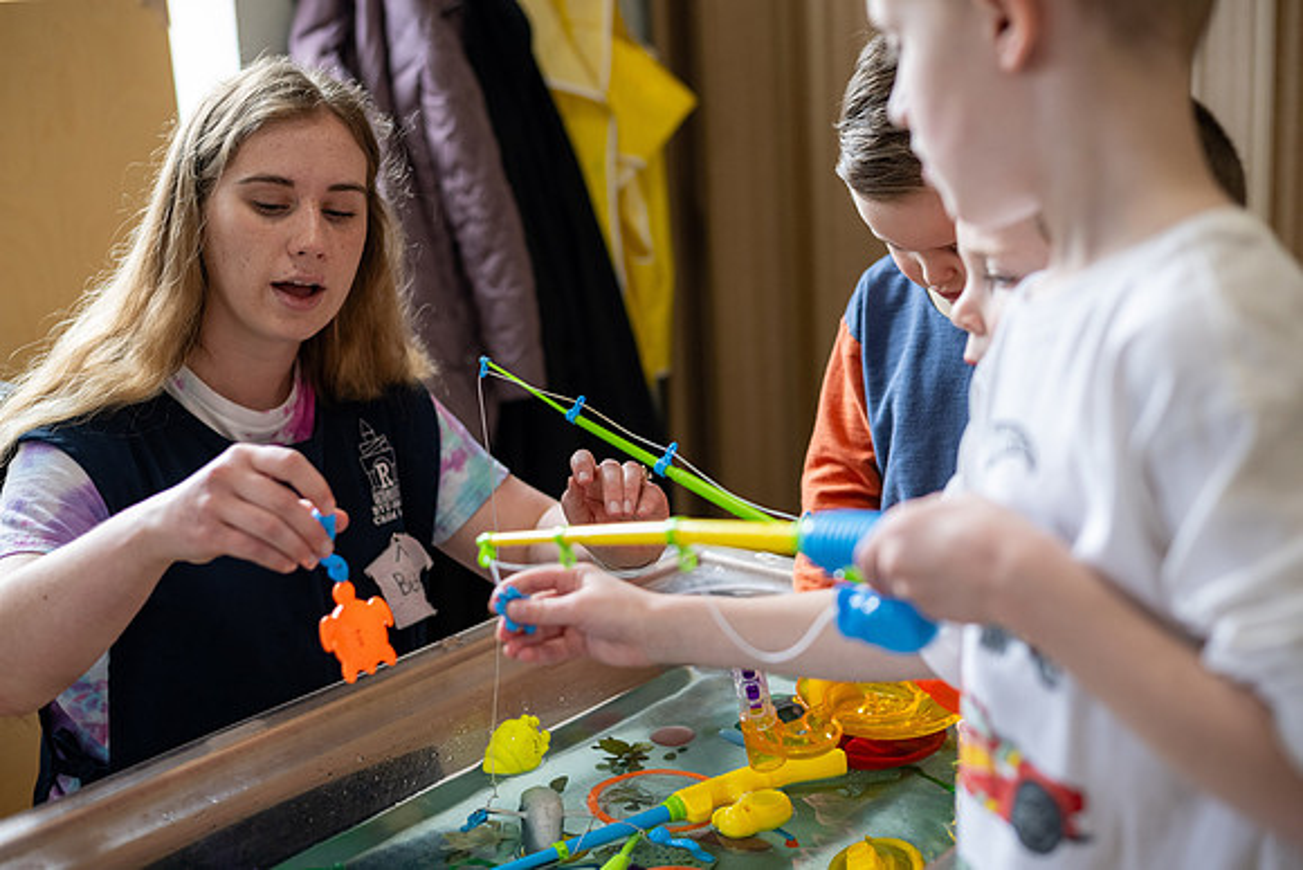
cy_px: 435
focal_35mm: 50
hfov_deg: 39.6
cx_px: 652
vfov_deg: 27.0
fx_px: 1810
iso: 1000
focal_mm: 50
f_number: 2.8
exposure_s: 1/500
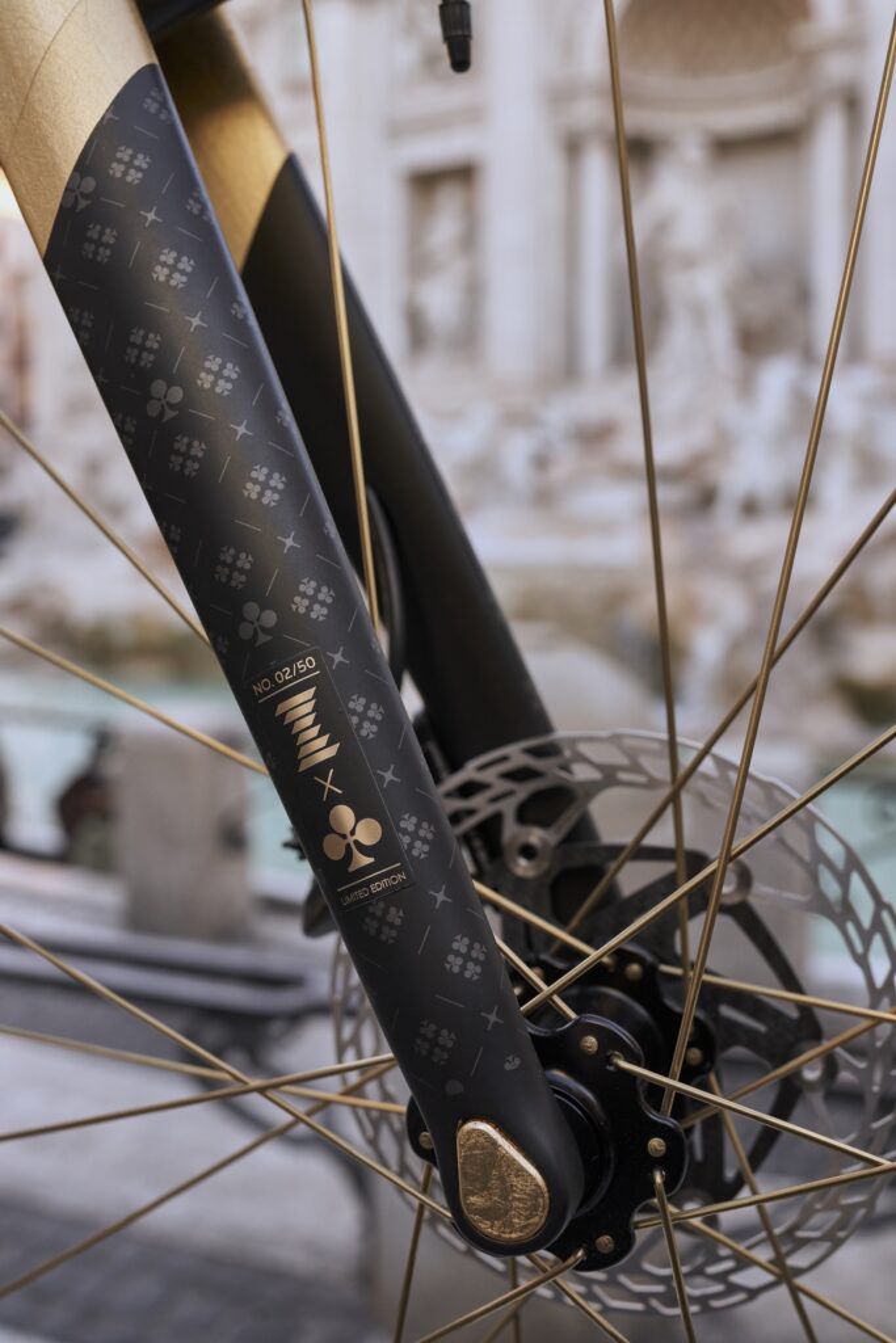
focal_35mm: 35
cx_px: 448
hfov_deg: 37.9
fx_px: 1306
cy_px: 672
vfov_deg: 54.4
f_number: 5.6
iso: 640
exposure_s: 1/250
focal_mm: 35
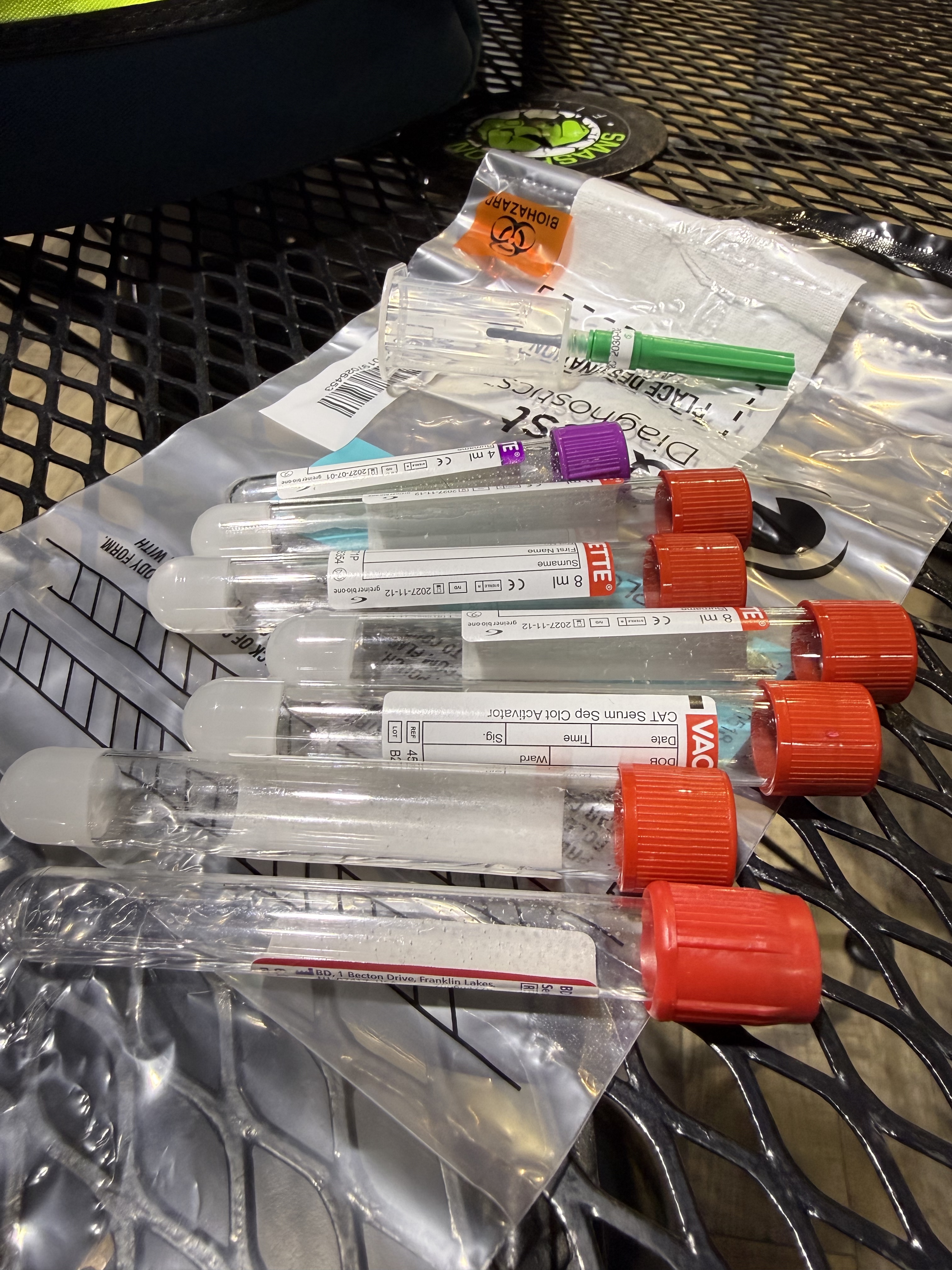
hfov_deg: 56.8
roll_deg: +0.2
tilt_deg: -42.2
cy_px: 635
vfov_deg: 71.6
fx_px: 880
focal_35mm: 24
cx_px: 476
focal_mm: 2.22
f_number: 2.2
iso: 250
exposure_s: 1/60
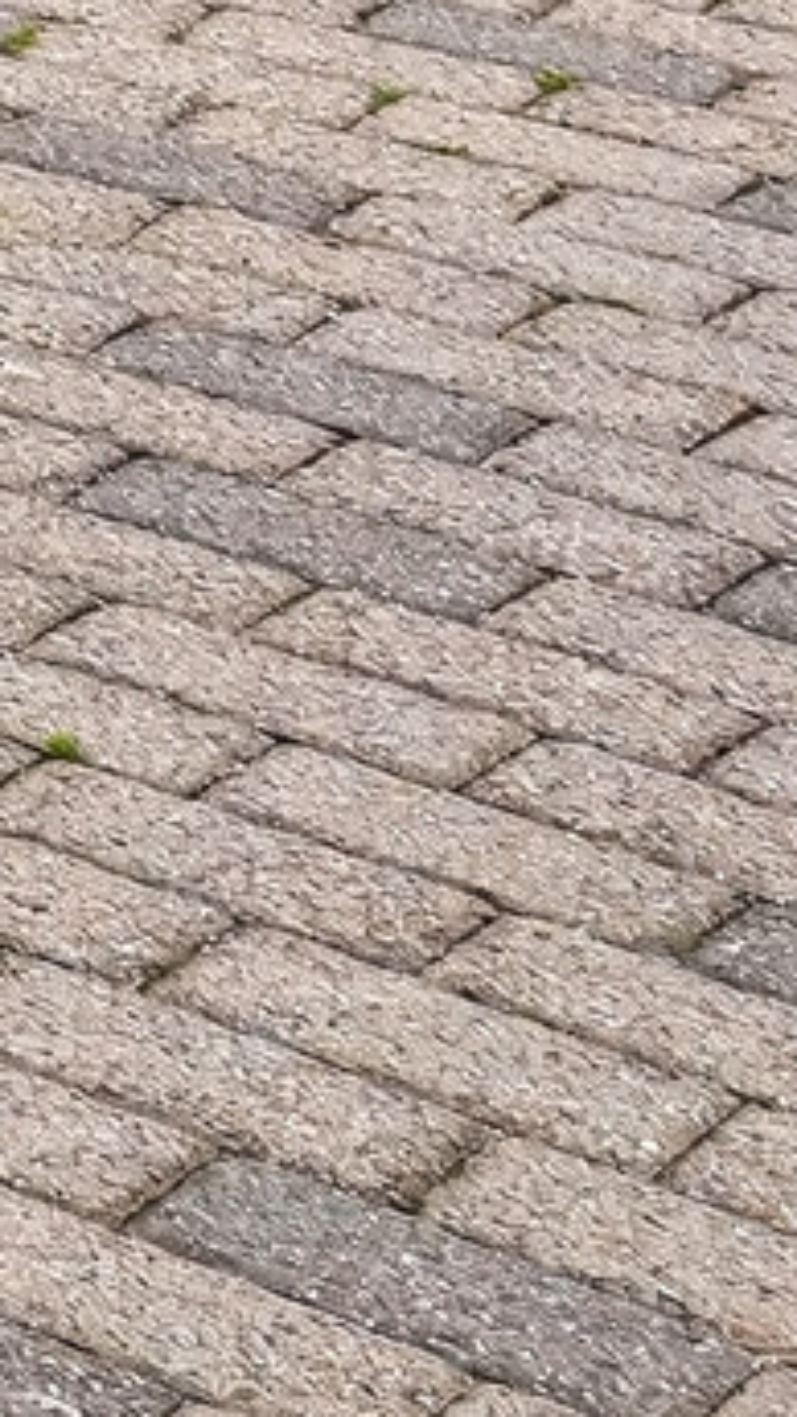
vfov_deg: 10.7
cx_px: -4437
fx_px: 6426
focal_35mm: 171
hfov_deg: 4.5
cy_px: -2025
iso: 400
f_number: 8
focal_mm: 22
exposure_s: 1/125
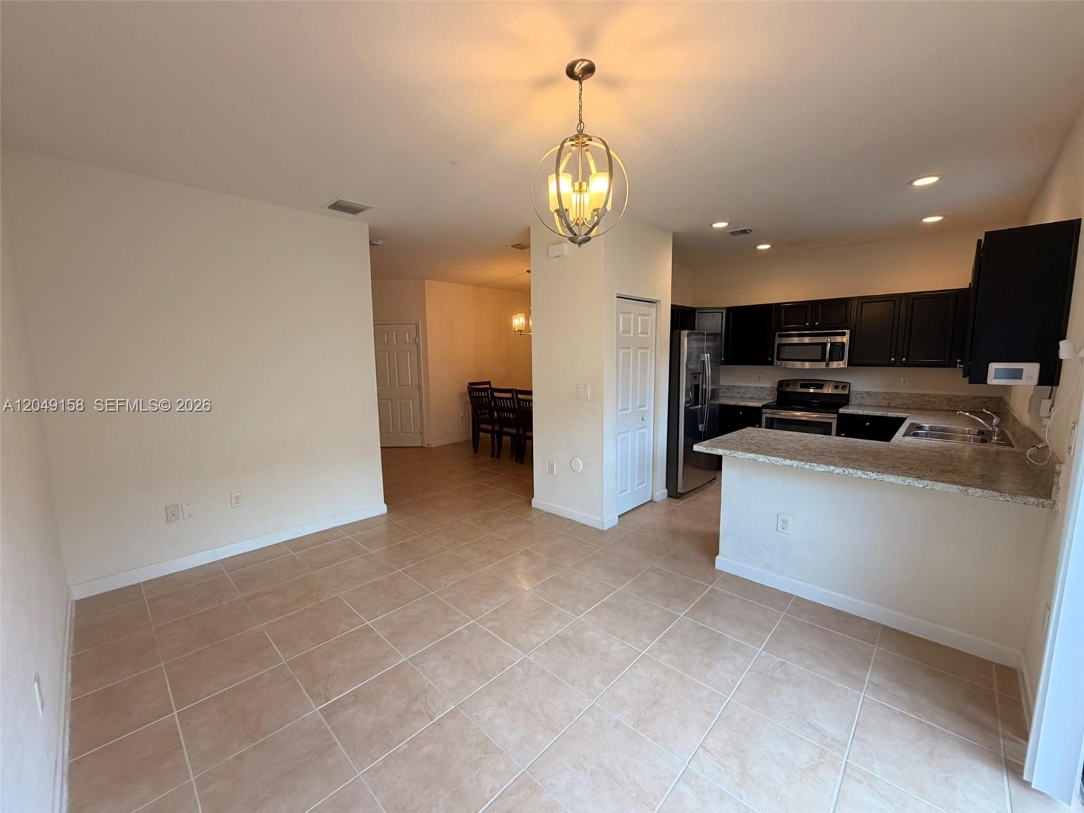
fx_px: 438
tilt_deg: -6.9
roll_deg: +0.7
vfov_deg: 85.7
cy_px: 406
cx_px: 542
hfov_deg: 102.1
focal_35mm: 14
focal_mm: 2.22
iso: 200
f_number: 2.2
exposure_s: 1/120
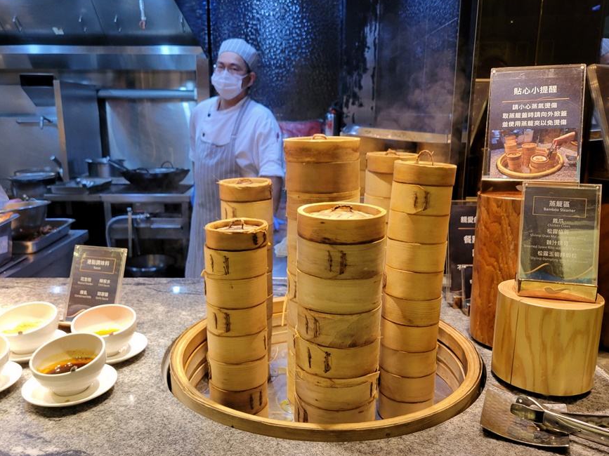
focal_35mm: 30
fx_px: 528
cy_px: 246
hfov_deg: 60.0
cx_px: 294
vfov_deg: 46.7
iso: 160
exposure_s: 1/60
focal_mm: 5.4
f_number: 1.8
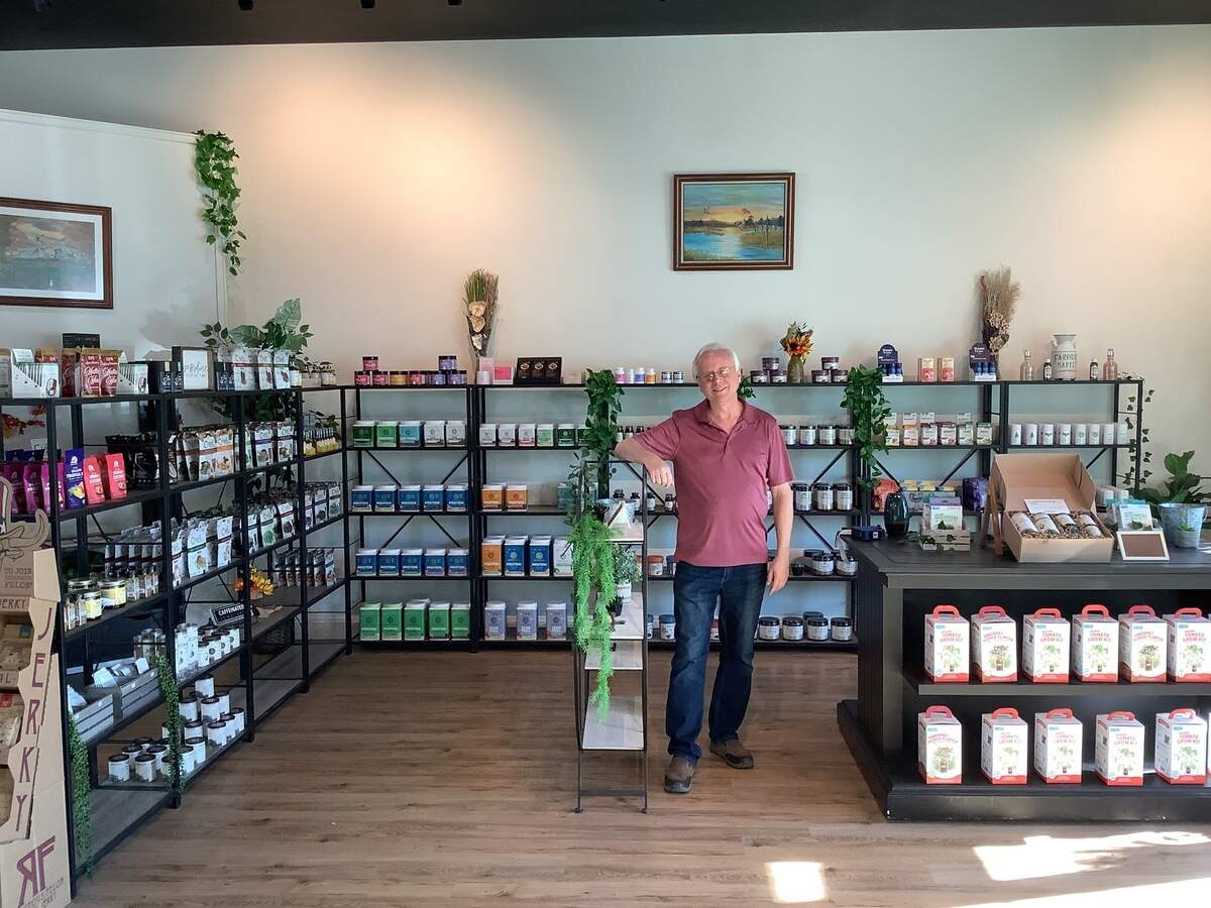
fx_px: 1084
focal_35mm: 31
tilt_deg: -5.0
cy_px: 454
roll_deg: +0.4
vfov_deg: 45.4
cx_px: 606
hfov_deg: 58.4
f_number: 2.4
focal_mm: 3.3
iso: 80
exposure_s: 1/50
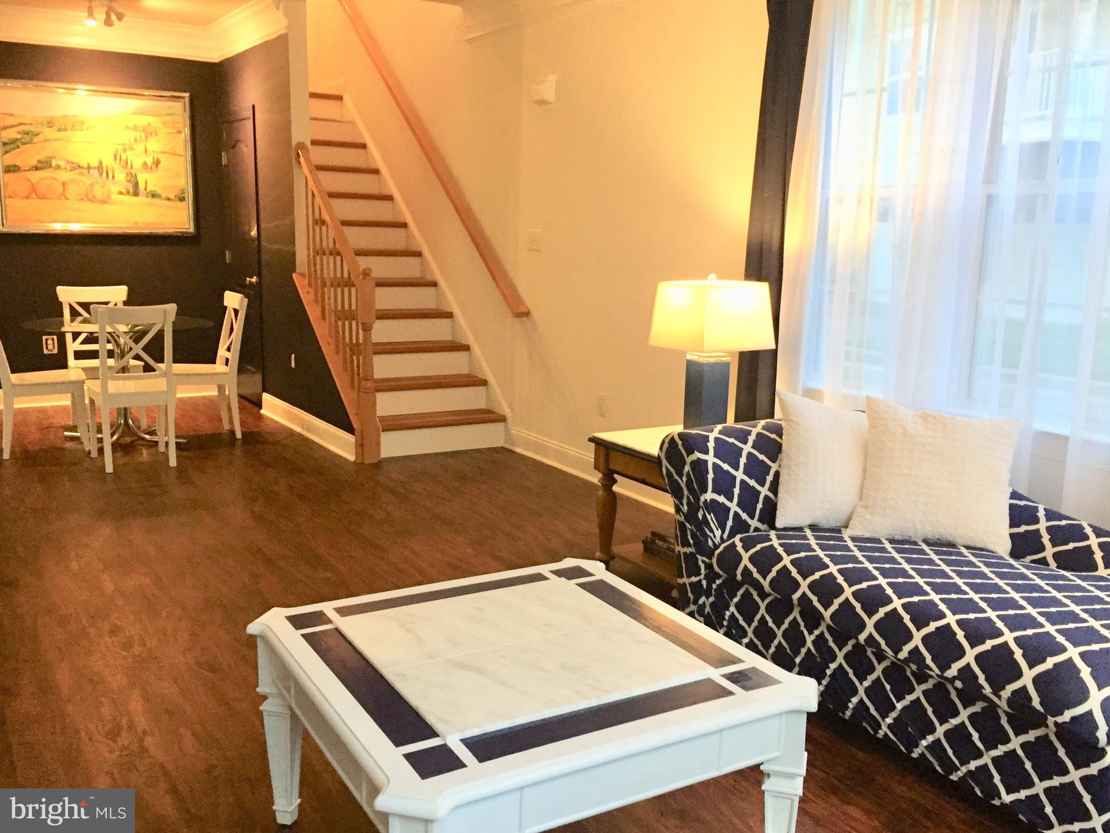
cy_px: 416
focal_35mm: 29
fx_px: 930
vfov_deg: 48.2
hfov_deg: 61.7
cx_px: 555
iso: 160
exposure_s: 1/30
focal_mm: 4.15
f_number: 2.2
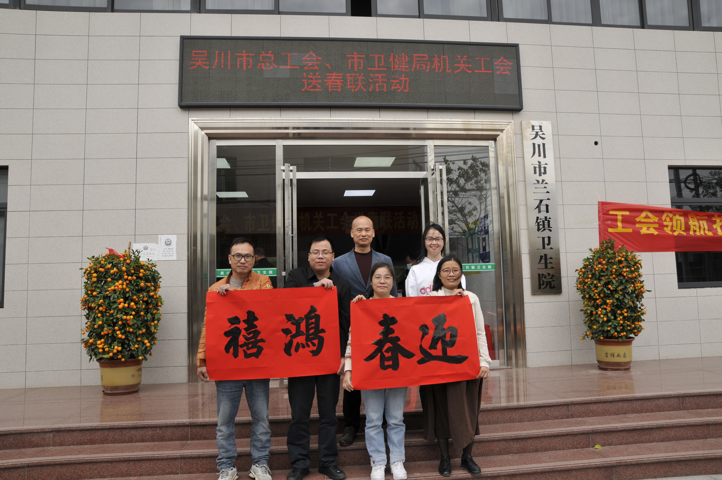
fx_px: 961
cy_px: 240
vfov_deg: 28.0
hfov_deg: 41.2
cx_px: 361
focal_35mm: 48
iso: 250
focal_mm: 32
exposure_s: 1/320
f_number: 9
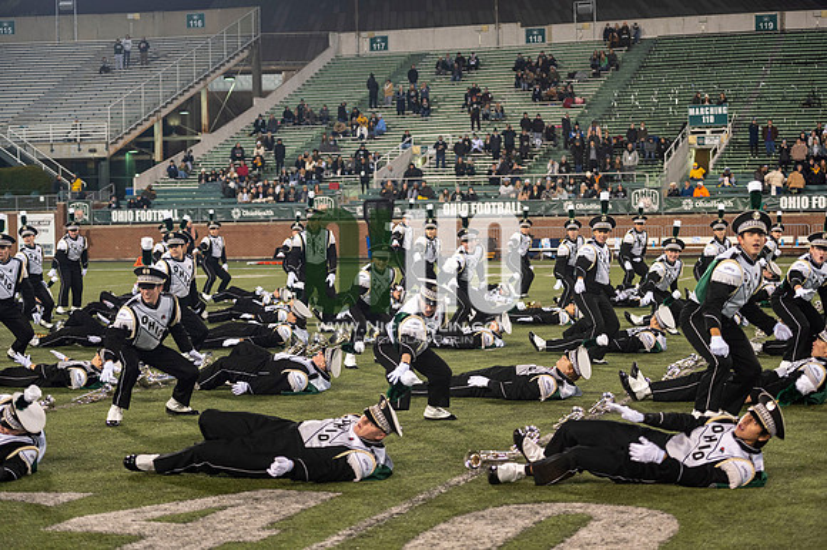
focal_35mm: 70
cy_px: 275
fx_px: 1607
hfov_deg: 28.9
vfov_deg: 19.4
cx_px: 414
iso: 1000
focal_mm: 70
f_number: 2.8
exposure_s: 1/500
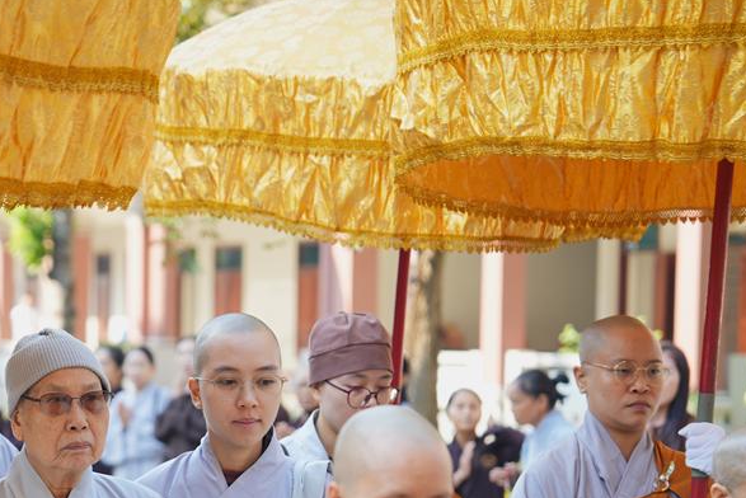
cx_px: 92
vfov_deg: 9.5
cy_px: 481
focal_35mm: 143
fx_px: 2965
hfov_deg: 14.2
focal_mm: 70
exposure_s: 1/160
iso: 100
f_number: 2.8
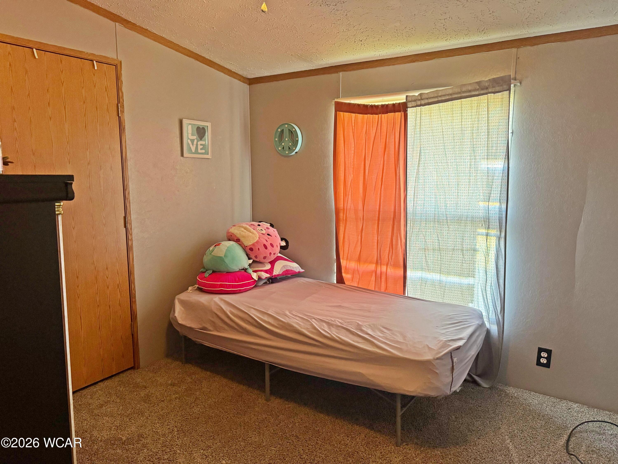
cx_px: 309
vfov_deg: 56.8
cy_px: 232
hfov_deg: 71.6
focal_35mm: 24
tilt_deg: -8.8
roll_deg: +0.2
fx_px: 428
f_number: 1.78
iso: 640
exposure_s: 1/60
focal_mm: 6.76
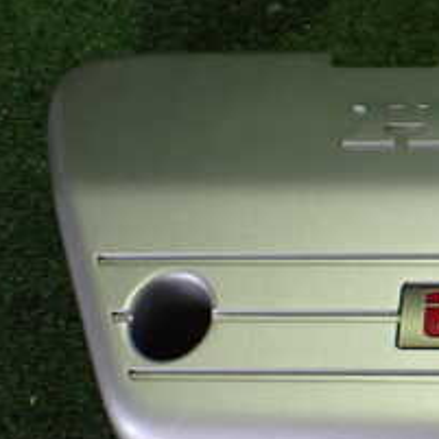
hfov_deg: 19.5
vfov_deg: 21.8
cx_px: 633
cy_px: 297
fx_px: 1133
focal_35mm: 79
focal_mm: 5.4
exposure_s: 1/125
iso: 640
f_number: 2.3
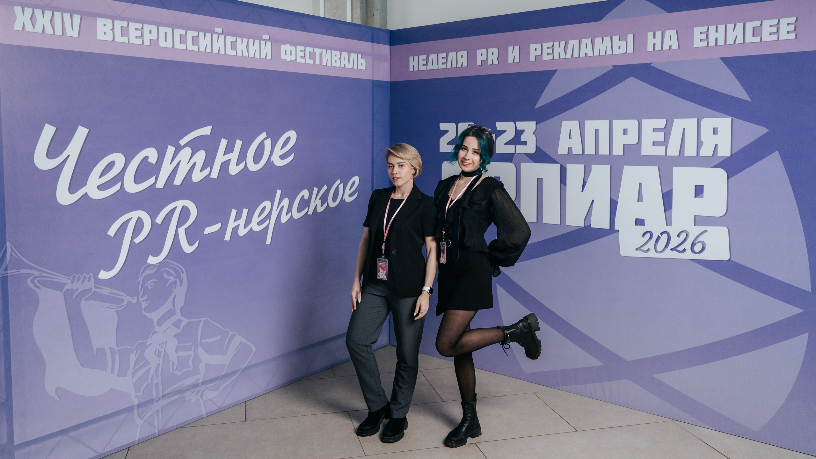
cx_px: 412
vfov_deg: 37.5
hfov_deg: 62.6
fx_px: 672
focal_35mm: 31
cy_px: 175
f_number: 2.8
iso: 500
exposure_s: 1/160
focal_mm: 28
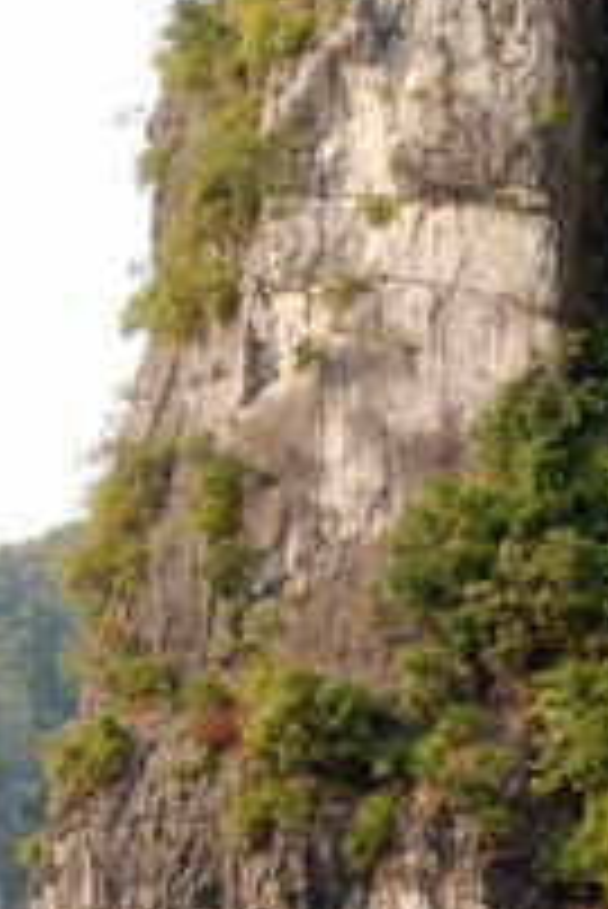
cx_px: 673
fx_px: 3294
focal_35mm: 130
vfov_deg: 15.7
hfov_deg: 10.4
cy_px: 302
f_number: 11
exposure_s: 1/40
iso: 100
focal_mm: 35
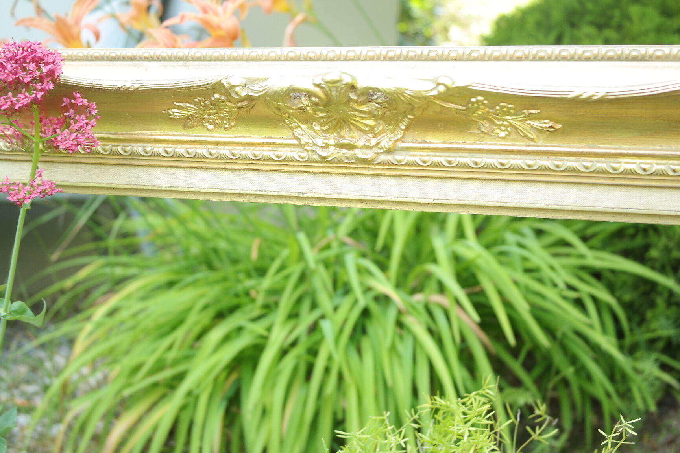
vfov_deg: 27.5
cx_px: 340
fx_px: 925
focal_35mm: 49
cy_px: 226
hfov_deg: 40.3
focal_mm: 32
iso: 100
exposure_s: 1/30
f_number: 5.6
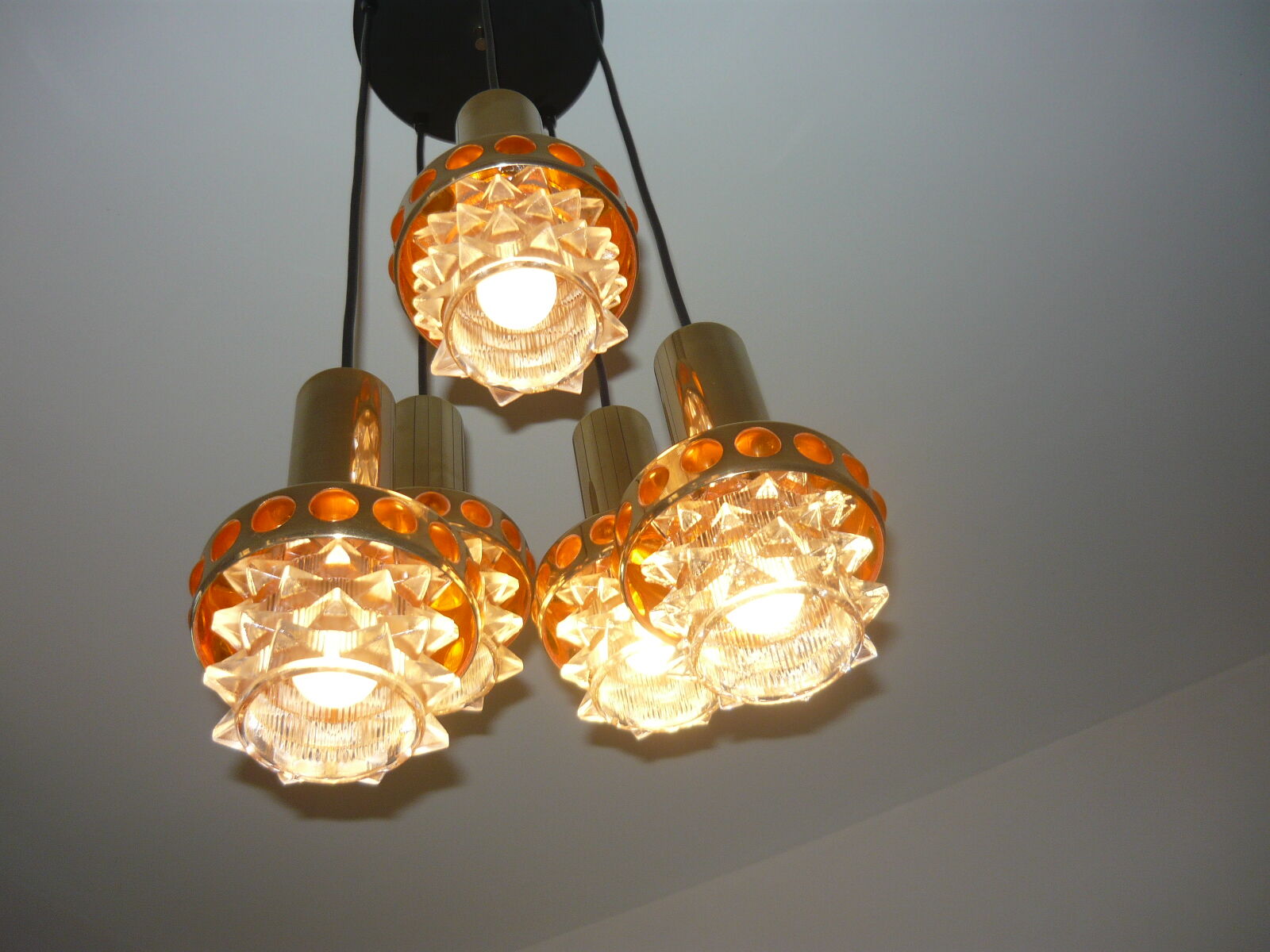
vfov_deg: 42.9
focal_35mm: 33
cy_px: 476
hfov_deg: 55.4
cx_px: 635
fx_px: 1211
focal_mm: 5.5
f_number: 2.8
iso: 100
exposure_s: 1/250
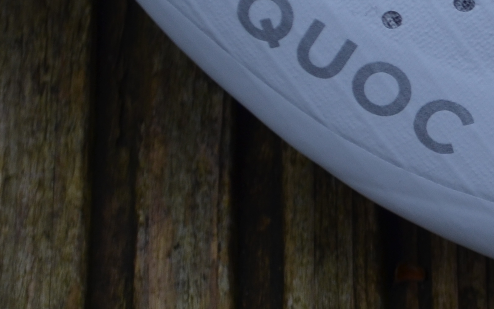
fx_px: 4009
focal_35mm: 298
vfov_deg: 4.4
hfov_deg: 7.0
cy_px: -48
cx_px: 659
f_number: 7.1
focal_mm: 55
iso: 200
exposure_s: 1/200
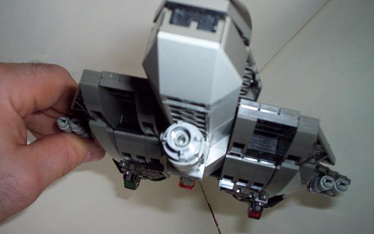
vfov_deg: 31.2
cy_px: 112
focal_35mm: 41
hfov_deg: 48.2
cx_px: 185
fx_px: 418
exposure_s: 1/60
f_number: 4.5
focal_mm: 4.99
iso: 140
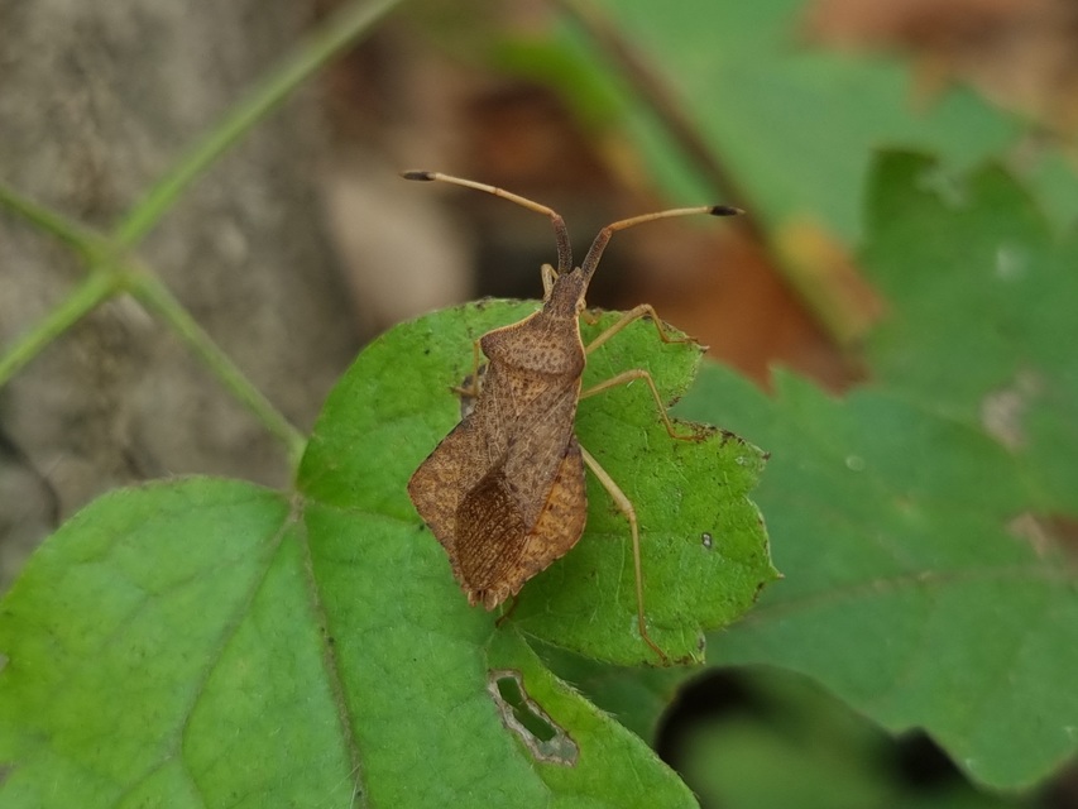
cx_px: 539
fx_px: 810
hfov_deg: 67.3
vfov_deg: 53.1
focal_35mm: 26
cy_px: 404
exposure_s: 1/100
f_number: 1.8
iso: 80
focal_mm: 5.4
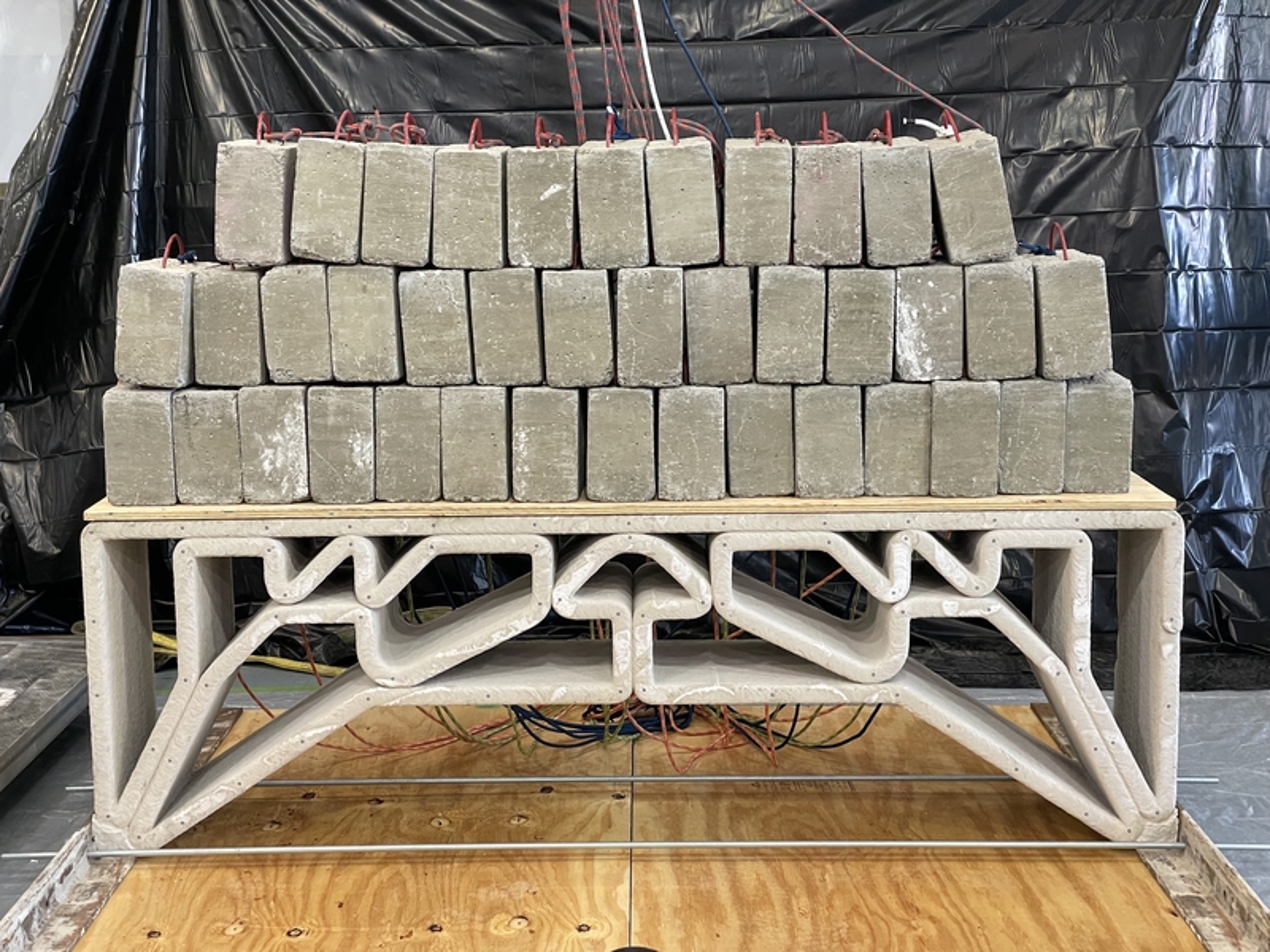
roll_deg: +1.2
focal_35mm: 52
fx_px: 1908
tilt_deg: -7.8
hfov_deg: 36.8
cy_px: 476
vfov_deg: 28.0
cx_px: 635
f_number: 2
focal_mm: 6
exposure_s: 1/60
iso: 200
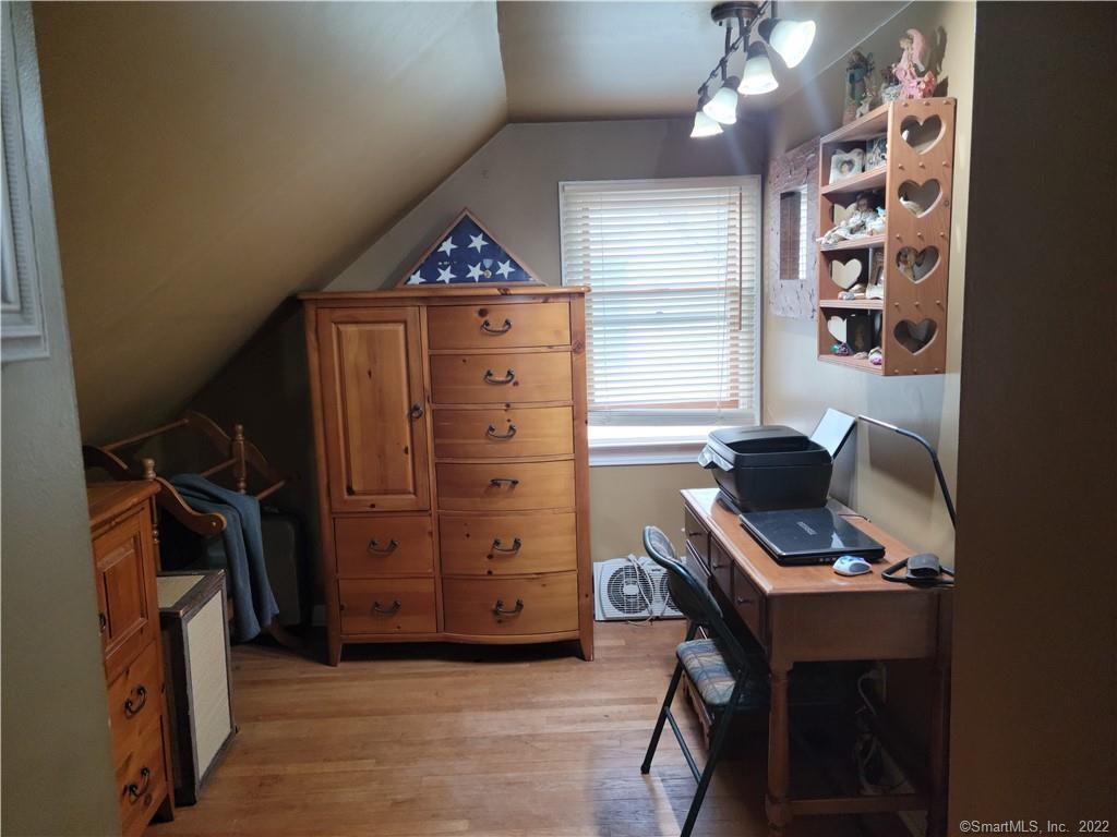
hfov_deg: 63.4
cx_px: 558
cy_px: 418
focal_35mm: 28
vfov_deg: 49.7
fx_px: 904
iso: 320
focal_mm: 5.9
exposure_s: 1/40
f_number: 2
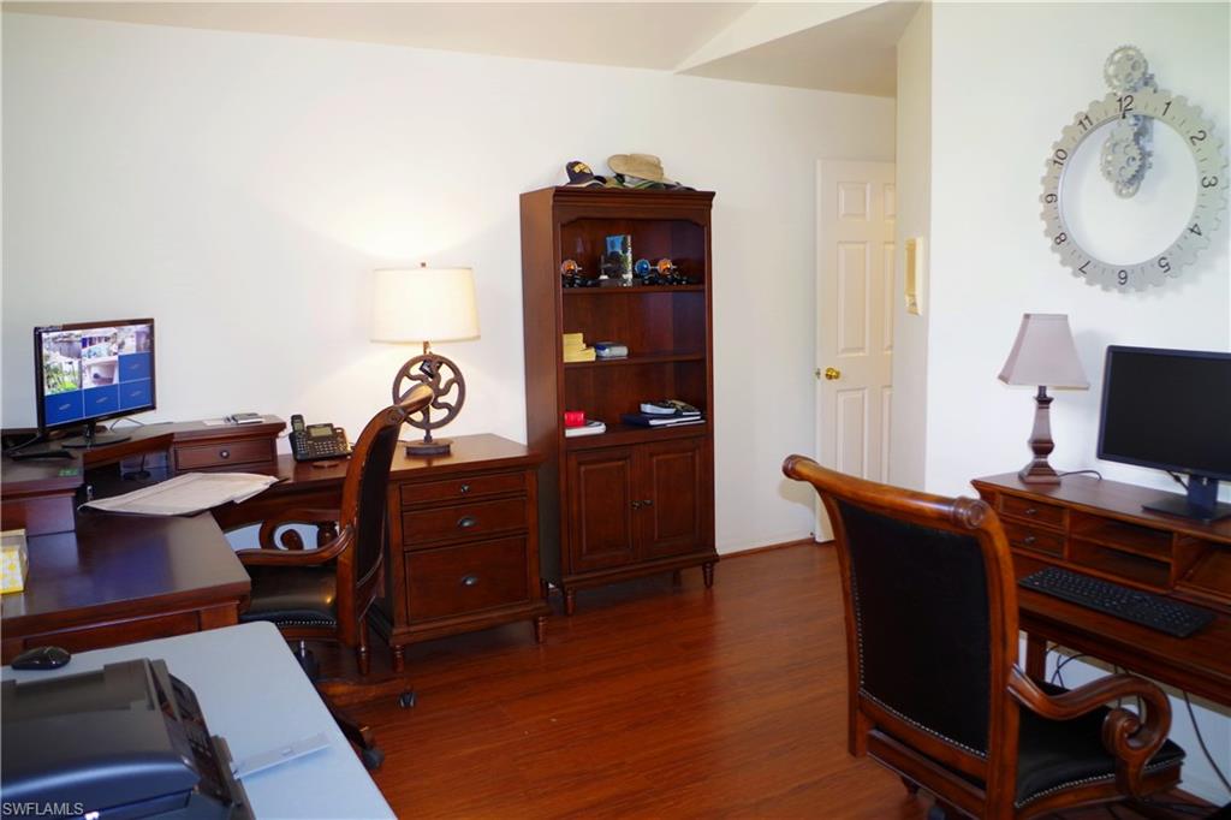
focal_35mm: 27
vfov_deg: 47.9
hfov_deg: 67.4
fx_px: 923
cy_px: 410
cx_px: 616
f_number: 3.5
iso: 400
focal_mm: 18
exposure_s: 1/20
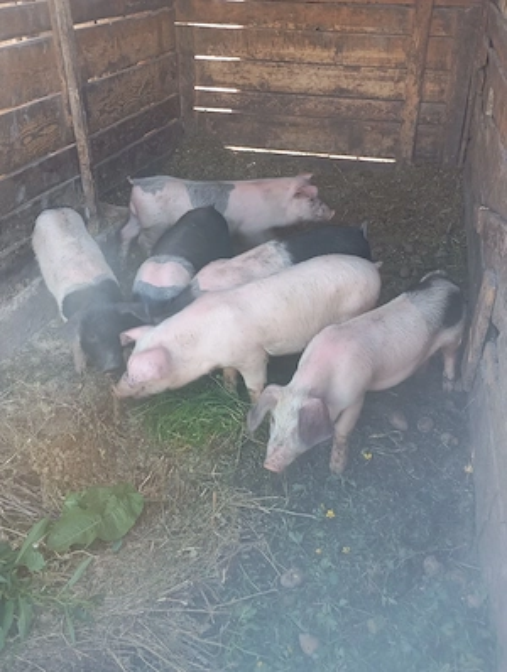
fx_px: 720
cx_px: 254
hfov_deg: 38.8
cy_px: 336
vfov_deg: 50.1
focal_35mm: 37
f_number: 1.8
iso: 281
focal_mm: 4.27
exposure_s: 1/50
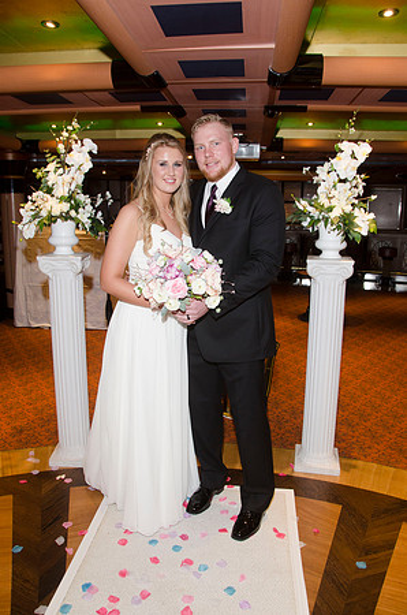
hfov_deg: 47.7
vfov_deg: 67.5
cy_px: 308
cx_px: 204
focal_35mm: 27
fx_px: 460
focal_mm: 18
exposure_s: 1/60
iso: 400
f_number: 5.6
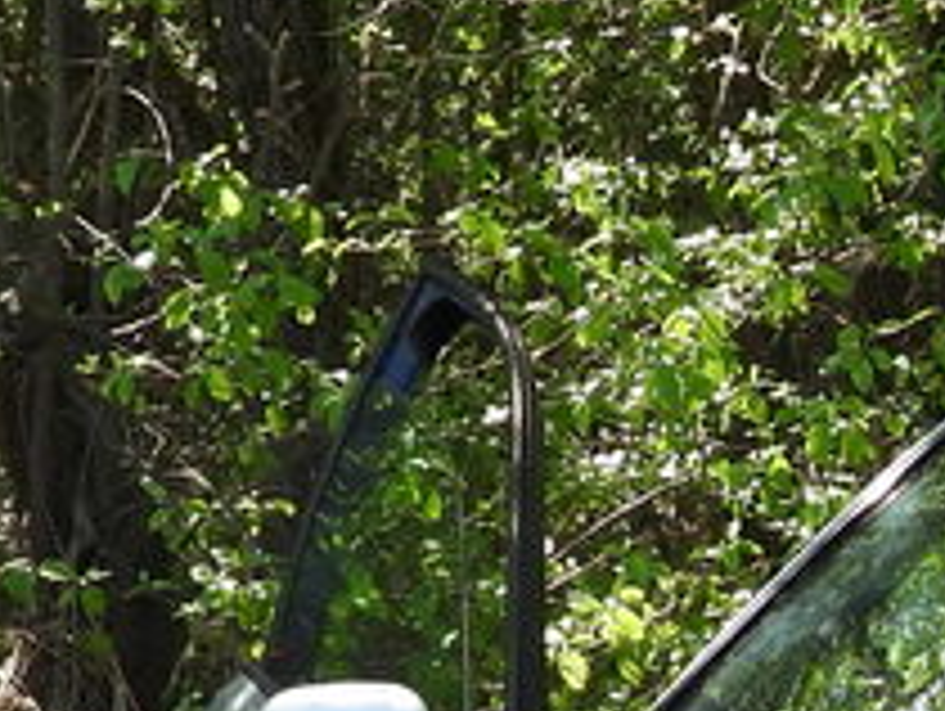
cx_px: 1390
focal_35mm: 160
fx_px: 4373
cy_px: 1138
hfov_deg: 11.8
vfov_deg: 9.0
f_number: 2.8
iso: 100
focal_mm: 5
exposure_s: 1/250
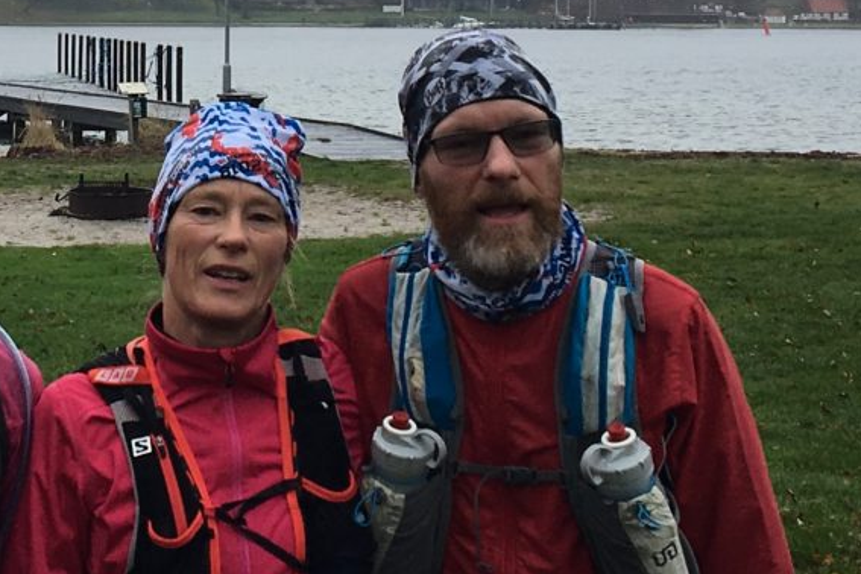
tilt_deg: +3.4
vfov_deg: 12.4
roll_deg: -0.8
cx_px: -6
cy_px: -56
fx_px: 2607
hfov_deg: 18.3
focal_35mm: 109
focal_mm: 4.15
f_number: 2.2
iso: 25
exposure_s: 1/298
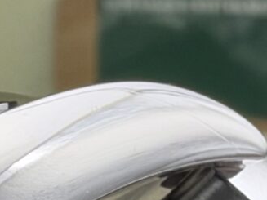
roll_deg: +3.3
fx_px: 1511
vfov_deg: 7.3
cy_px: 418
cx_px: -14
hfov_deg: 10.0
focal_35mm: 196
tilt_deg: -30.0
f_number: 2.2
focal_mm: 2.22
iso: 40
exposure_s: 1/127
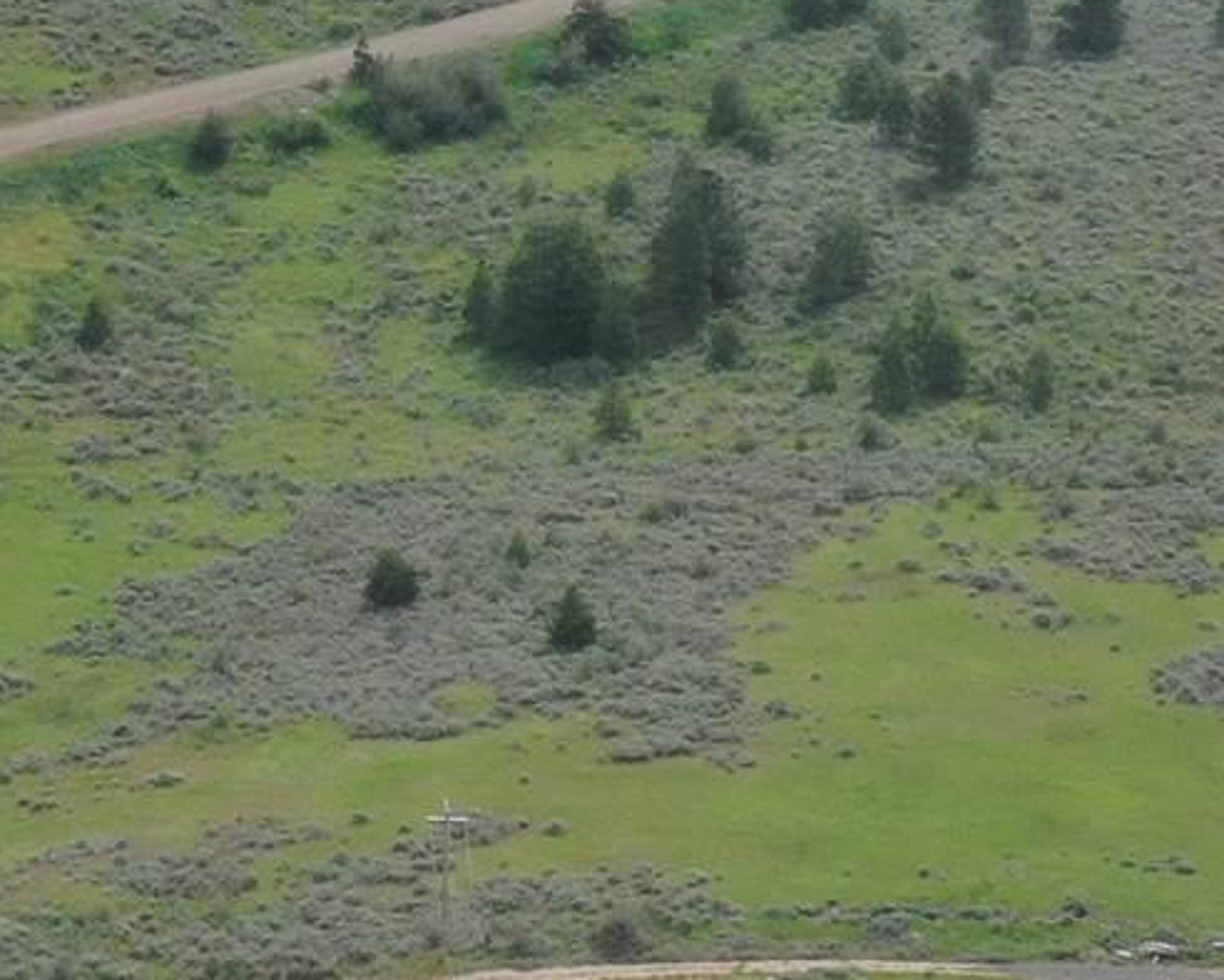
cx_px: -204
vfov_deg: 9.3
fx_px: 5943
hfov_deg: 11.5
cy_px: -134
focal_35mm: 164
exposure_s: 1/200
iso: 100
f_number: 8
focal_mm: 10.26
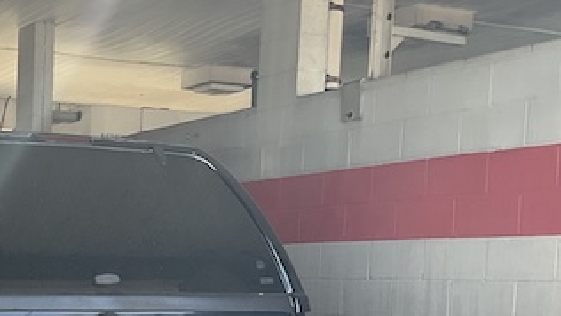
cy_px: 367
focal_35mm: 80
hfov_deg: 25.1
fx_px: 1190
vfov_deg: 14.7
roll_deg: -2.1
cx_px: -16
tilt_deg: -3.3
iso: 20
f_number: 1.8
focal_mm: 3
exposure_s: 1/122
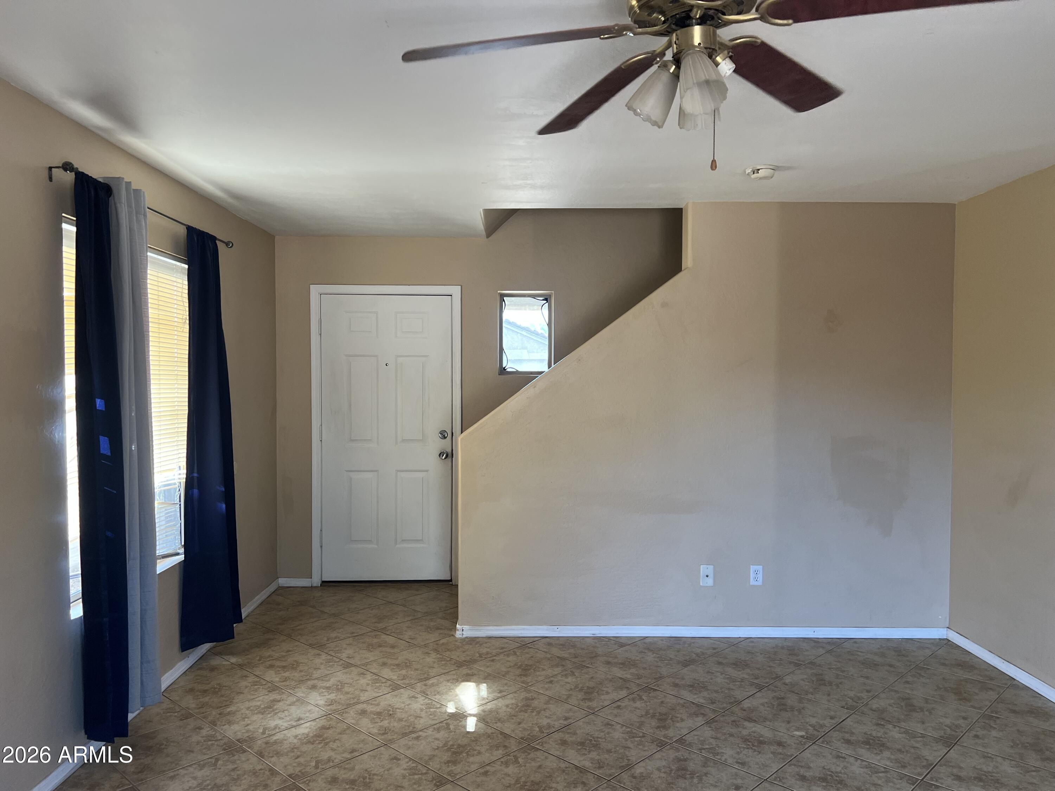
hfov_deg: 67.3
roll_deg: +0.7
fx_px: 792
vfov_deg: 53.1
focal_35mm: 26
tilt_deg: -2.1
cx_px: 528
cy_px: 396
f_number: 1.5
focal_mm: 5.7
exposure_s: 1/120
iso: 100
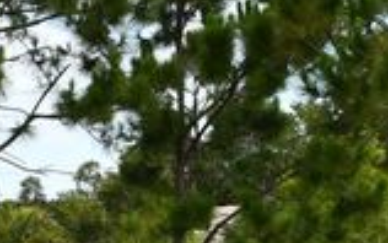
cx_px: 88
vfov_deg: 7.1
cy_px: 383
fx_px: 1926
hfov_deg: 11.5
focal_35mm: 182
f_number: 8
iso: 200
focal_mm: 22
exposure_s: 1/250
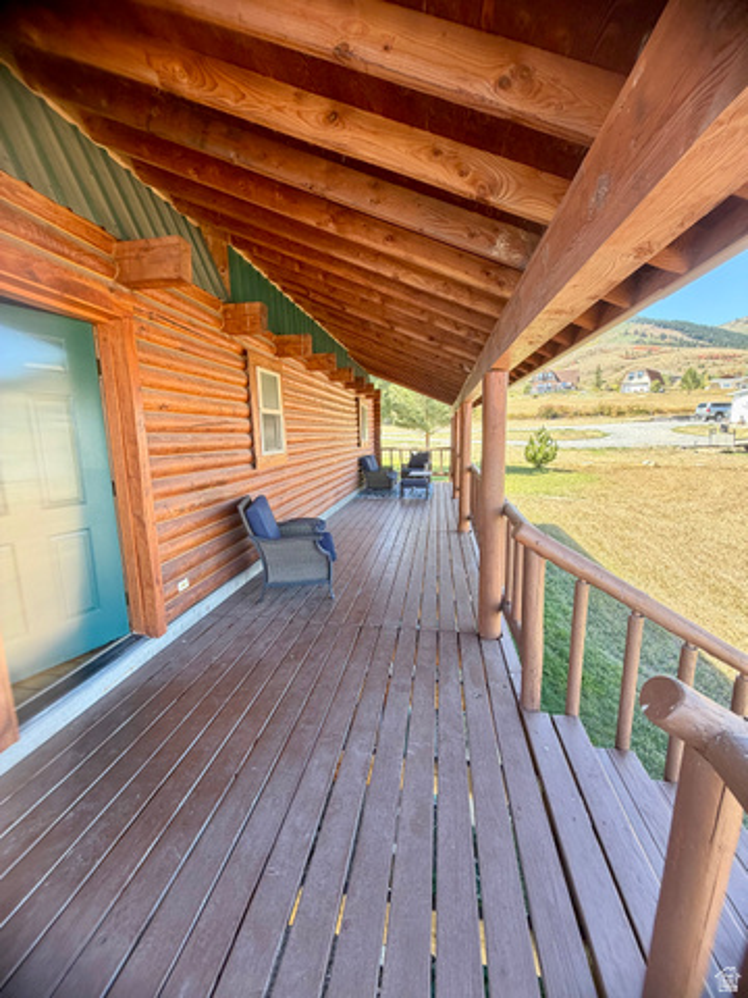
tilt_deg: -10.2
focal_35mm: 14
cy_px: 499
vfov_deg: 102.1
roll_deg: +0.6
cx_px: 374
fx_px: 403
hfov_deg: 85.7
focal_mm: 2.22
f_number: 2.2
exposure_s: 1/121
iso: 100
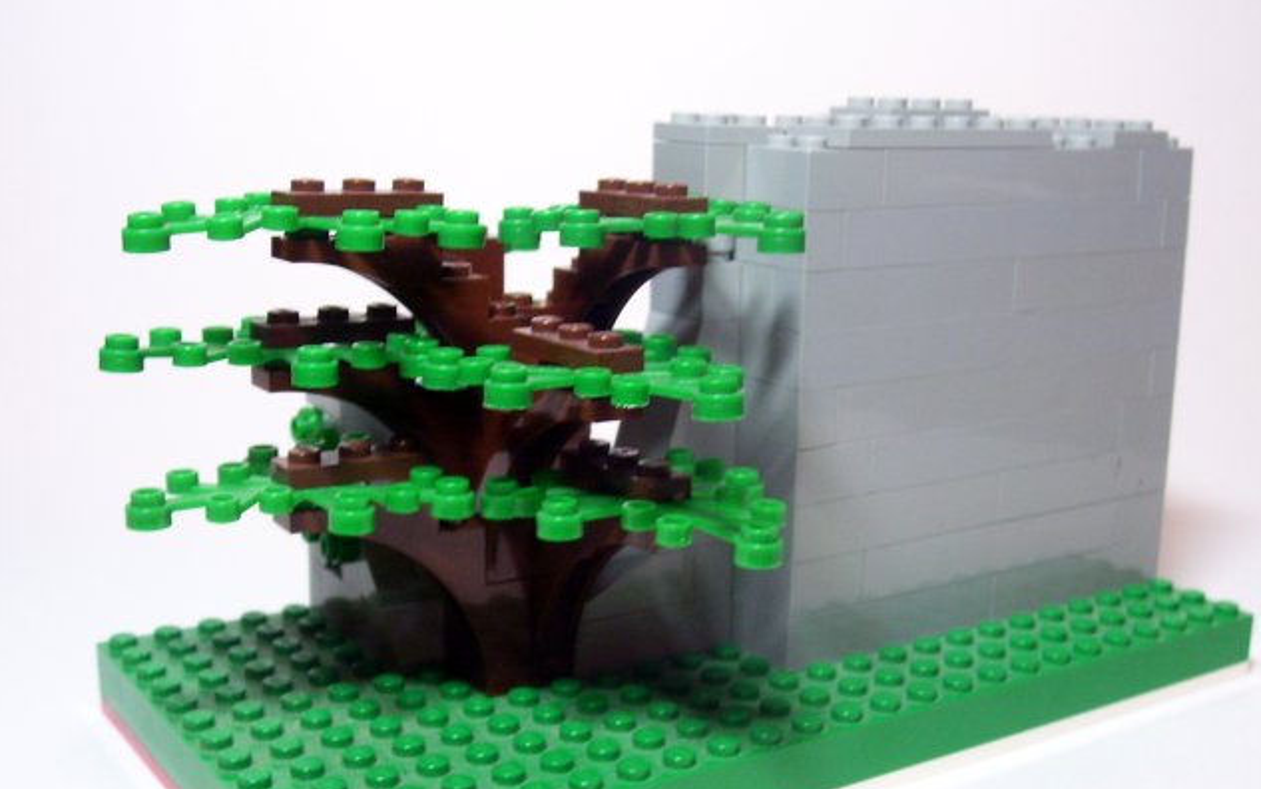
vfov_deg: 28.6
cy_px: 456
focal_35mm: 45
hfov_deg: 44.4
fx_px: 1547
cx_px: 630
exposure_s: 1/15
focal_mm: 7
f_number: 3
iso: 160
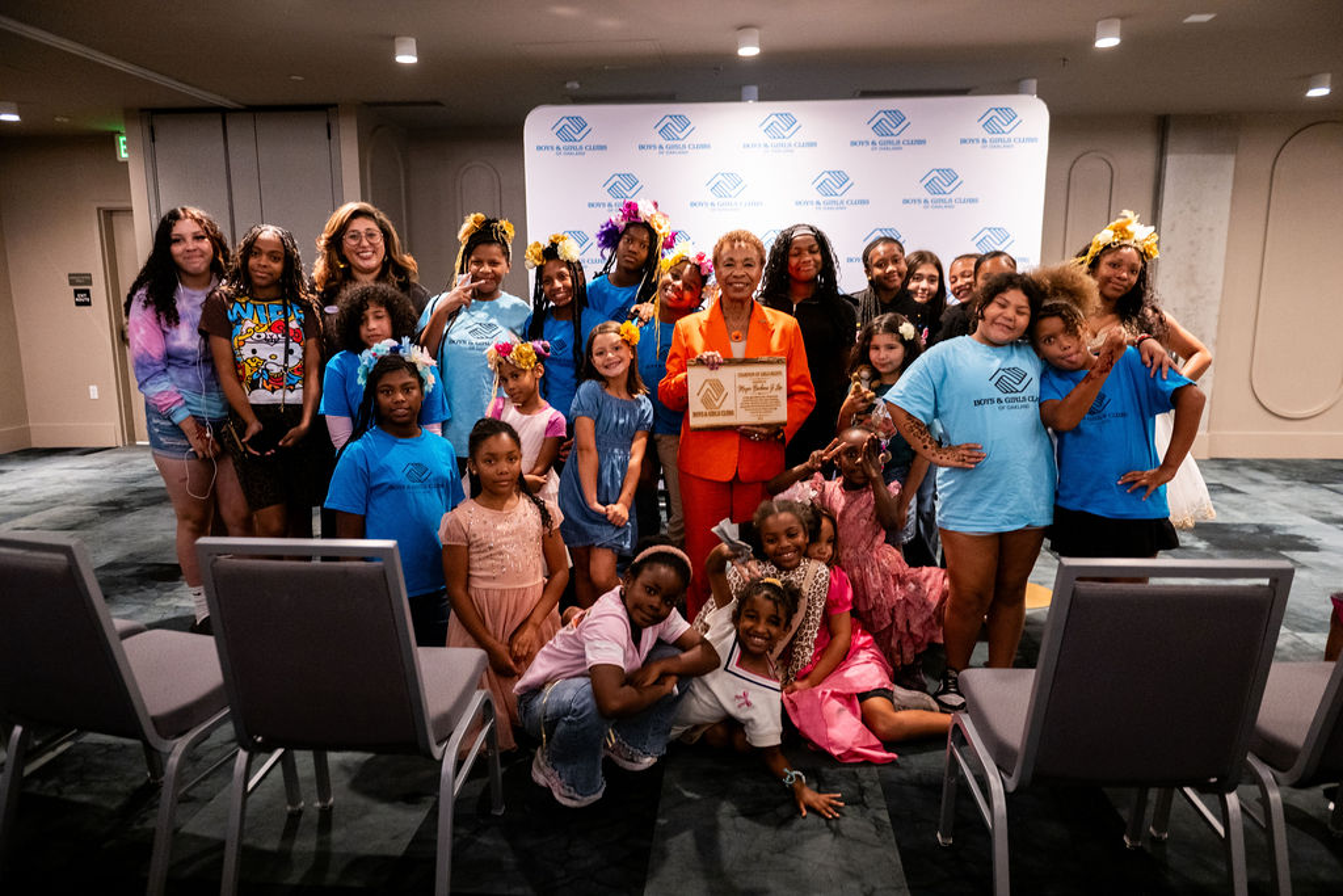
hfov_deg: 73.7
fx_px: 895
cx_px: 672
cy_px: 448
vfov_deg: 53.1
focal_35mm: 24
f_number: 2.8
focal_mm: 24
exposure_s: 1/100
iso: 2500
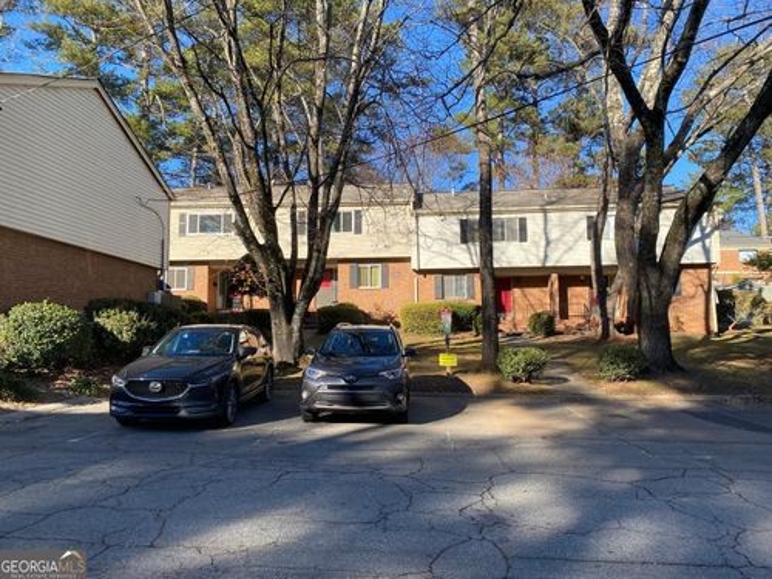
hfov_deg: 67.3
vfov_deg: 53.1
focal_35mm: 26
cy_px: 290
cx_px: 386
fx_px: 580
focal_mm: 4.25
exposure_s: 1/934
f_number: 1.8
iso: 32
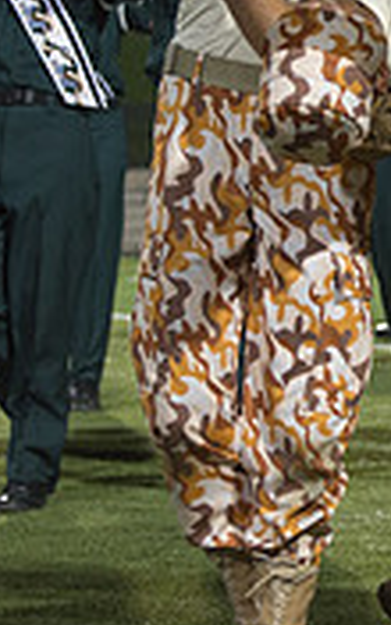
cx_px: 526
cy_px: 75
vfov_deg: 8.5
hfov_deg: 5.3
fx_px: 4194
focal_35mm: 246
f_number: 4.5
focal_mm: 70
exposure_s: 1/160
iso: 1600
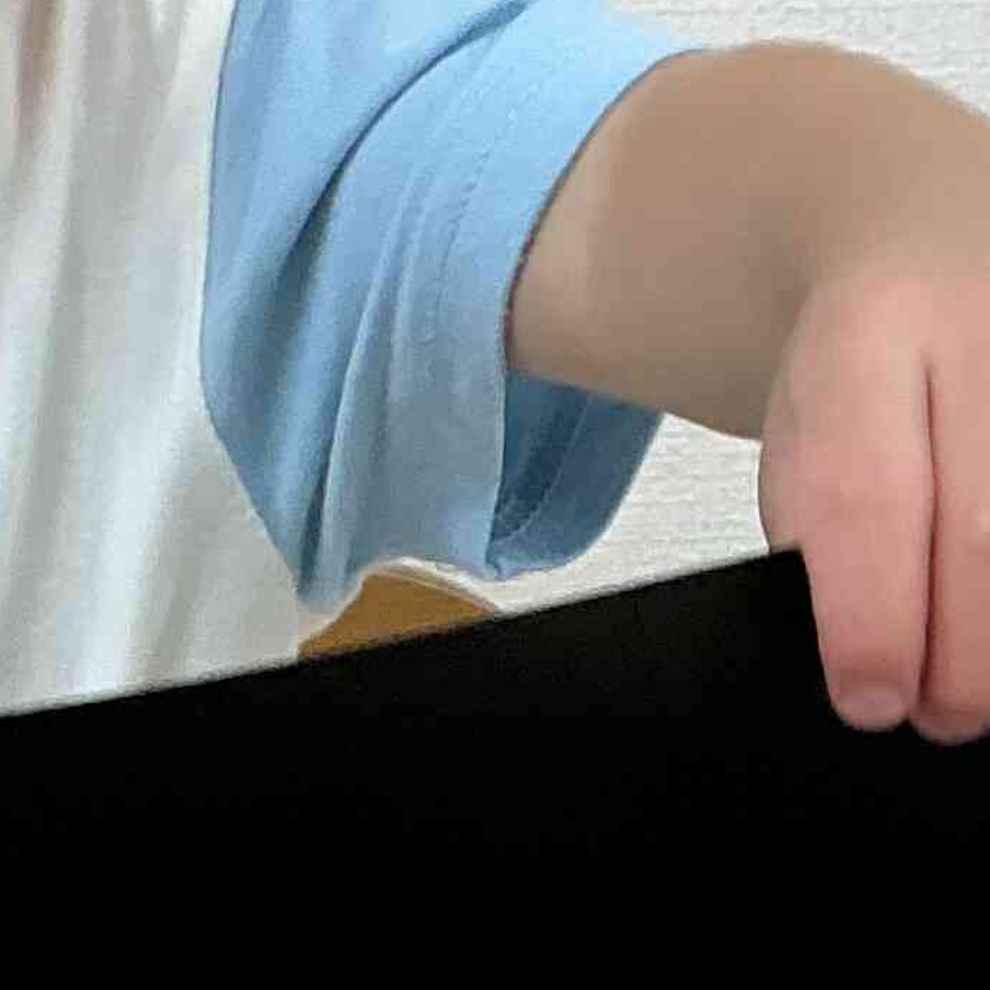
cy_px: 852
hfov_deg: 13.1
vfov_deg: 13.1
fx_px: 4271
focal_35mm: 132
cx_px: 68
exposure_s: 1/120
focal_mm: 3
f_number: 1.8
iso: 64
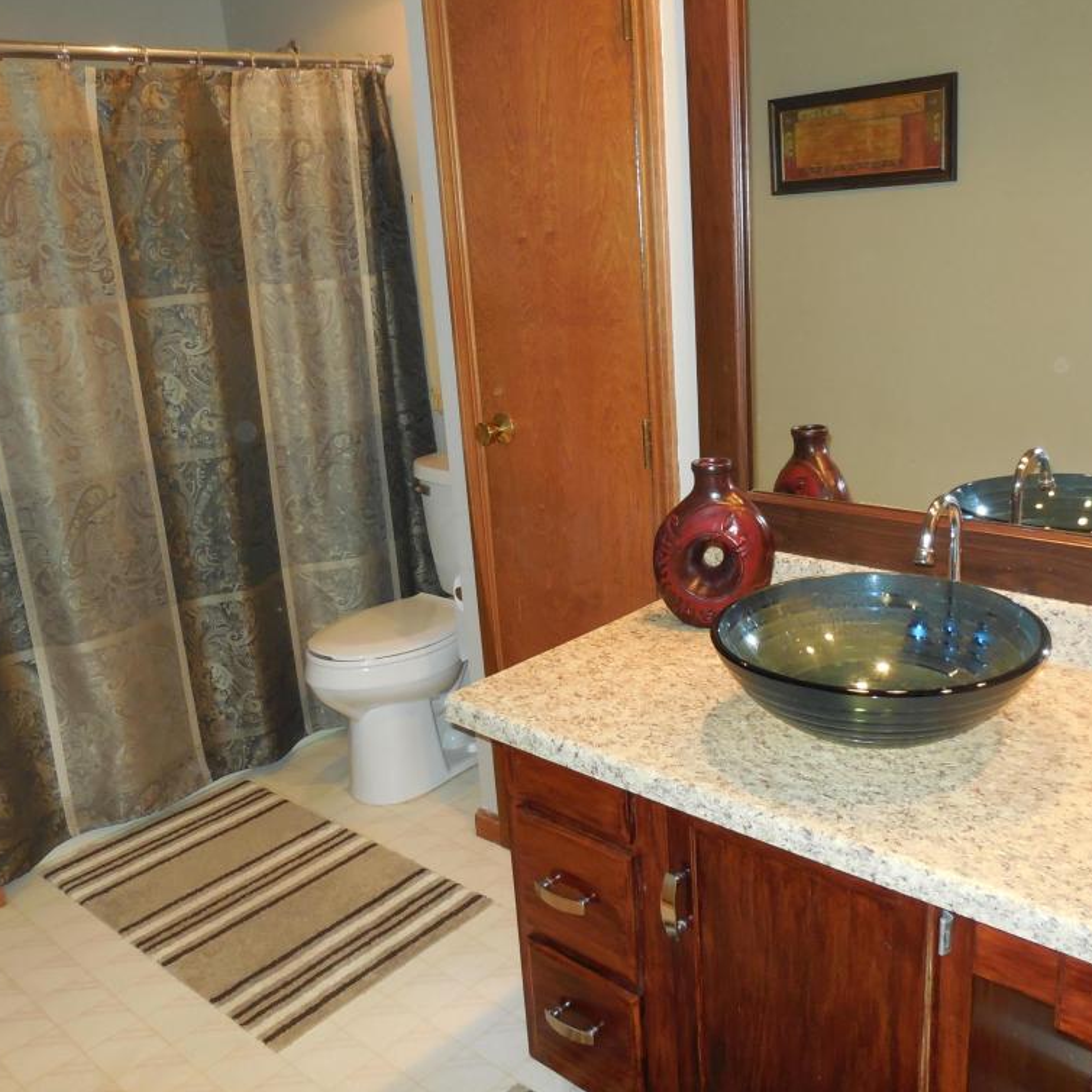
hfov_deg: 54.0
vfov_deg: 54.0
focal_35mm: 30
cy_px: 539
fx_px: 1071
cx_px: 579
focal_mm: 4.5
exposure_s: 1/25
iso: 320
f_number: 3.1
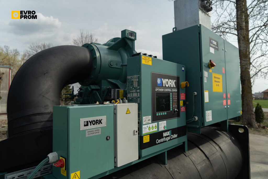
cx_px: 134
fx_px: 179
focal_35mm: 24
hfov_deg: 73.7
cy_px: 90
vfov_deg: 53.1
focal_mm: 24
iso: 160
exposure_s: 1/400
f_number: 5
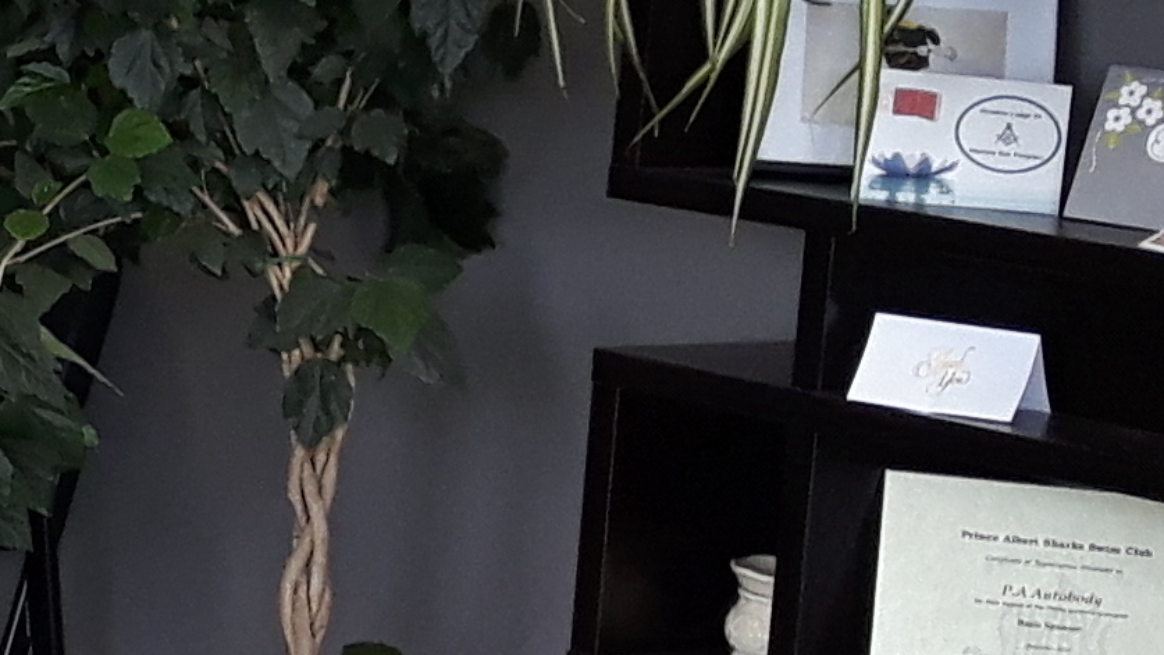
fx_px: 5741
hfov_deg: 10.3
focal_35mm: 186
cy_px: 135
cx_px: -1444
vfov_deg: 6.5
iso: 40
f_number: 1.9
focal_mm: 3.7
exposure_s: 1/50
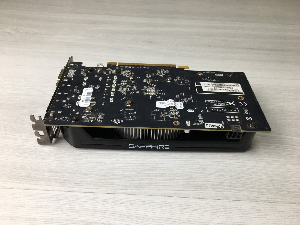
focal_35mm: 29
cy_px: 112
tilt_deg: -41.7
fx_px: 251
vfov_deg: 48.2
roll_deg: -1.7
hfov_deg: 61.7
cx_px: 150
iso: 40
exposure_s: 1/100
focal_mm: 4.15
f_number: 2.2
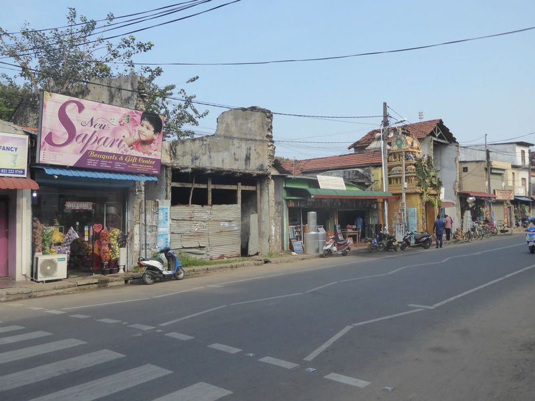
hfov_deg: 56.8
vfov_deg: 44.2
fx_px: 495
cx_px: 268
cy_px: 200
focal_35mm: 32
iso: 160
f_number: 3.5
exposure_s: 1/400
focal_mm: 5.4
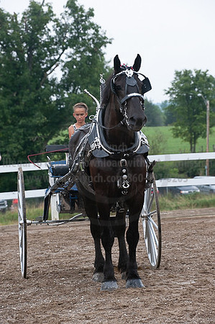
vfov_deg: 12.9
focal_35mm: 160
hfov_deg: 8.6
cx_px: 108
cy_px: 162
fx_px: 1437
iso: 1800
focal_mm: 160
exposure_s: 1/1000
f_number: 5.6
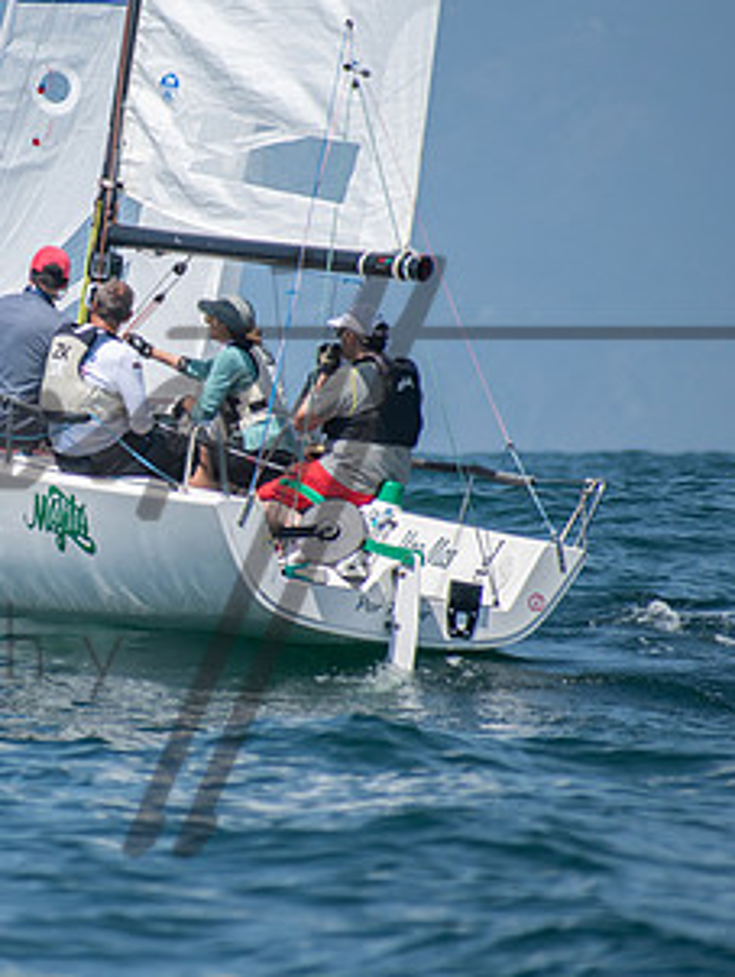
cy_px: 409
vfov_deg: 2.4
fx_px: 23493
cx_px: -19
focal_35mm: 831
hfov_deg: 1.8
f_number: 6.3
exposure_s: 1/1000
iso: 200
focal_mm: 300
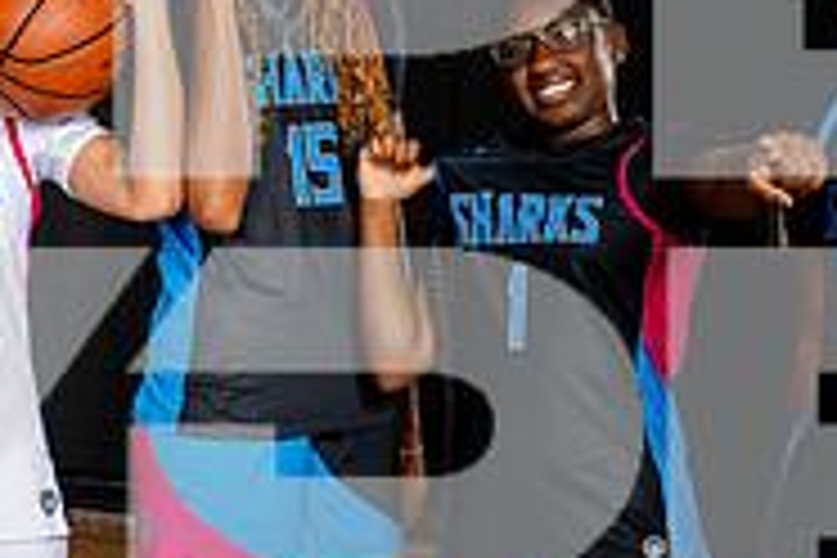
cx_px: 40
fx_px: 2464
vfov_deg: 12.8
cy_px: 488
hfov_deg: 18.9
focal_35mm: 106
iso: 250
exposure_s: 1/500
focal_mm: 34
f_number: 8
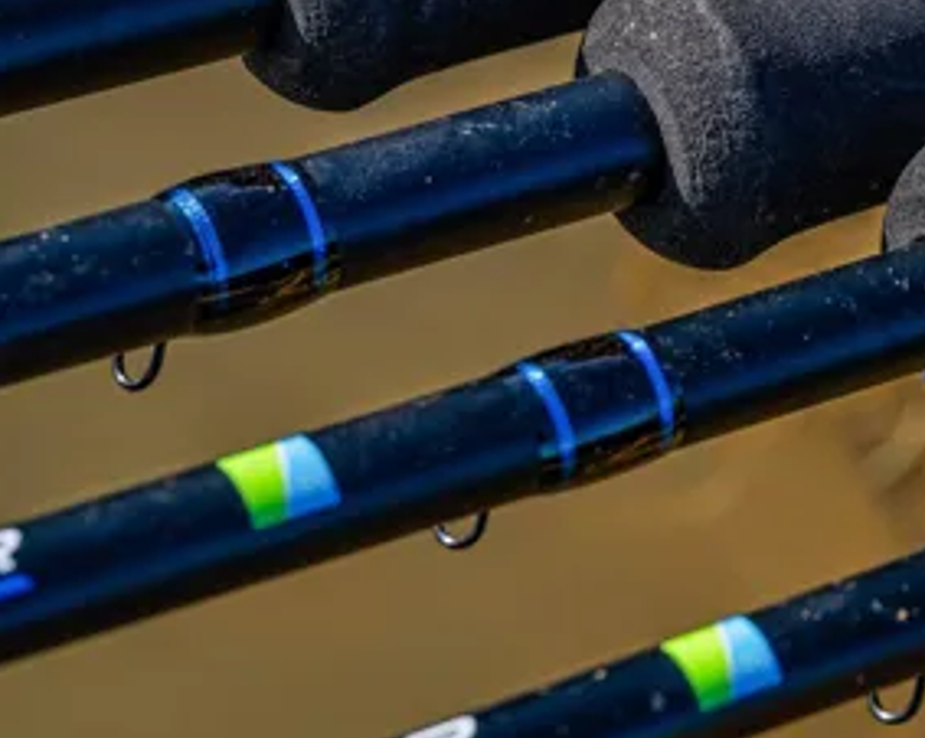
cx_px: 1170
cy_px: 93
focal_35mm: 186
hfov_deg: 10.2
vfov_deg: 8.3
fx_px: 5089
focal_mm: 70
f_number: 8
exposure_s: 1/200
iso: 100
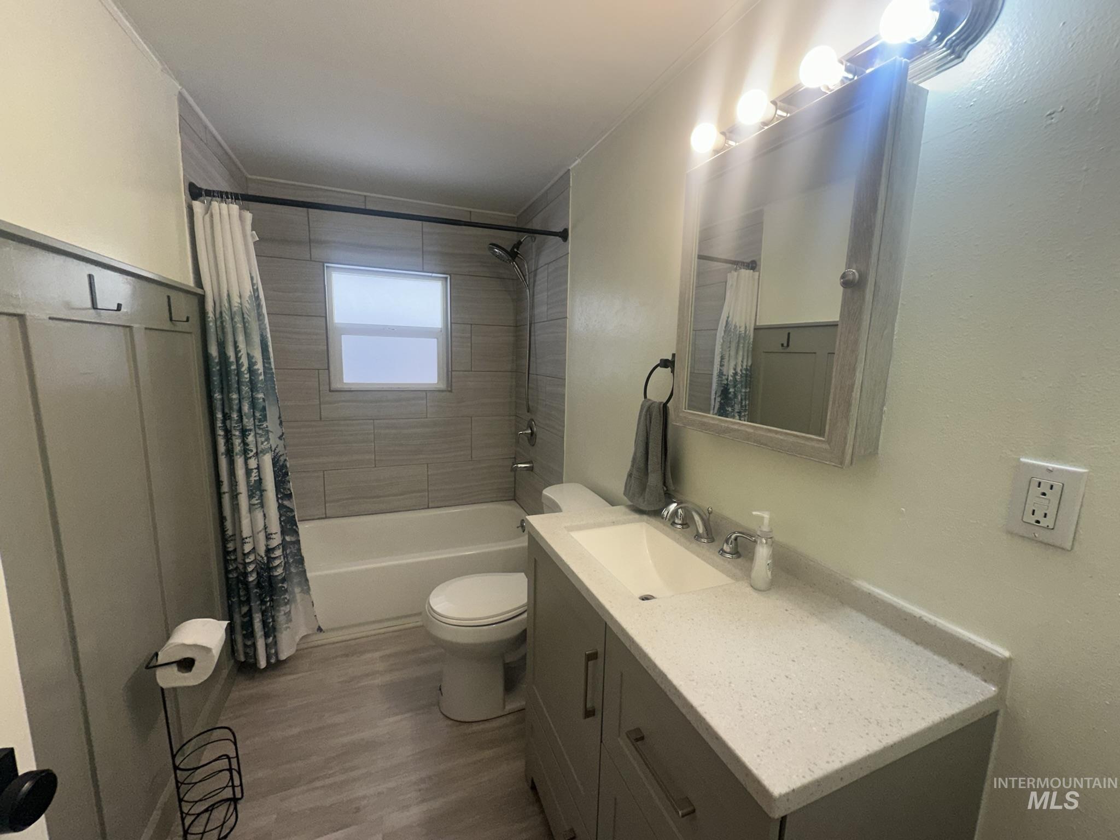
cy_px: 420
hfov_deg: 102.1
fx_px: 453
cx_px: 560
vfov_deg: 85.7
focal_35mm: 14
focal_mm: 2.22
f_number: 2.2
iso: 125
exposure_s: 1/120
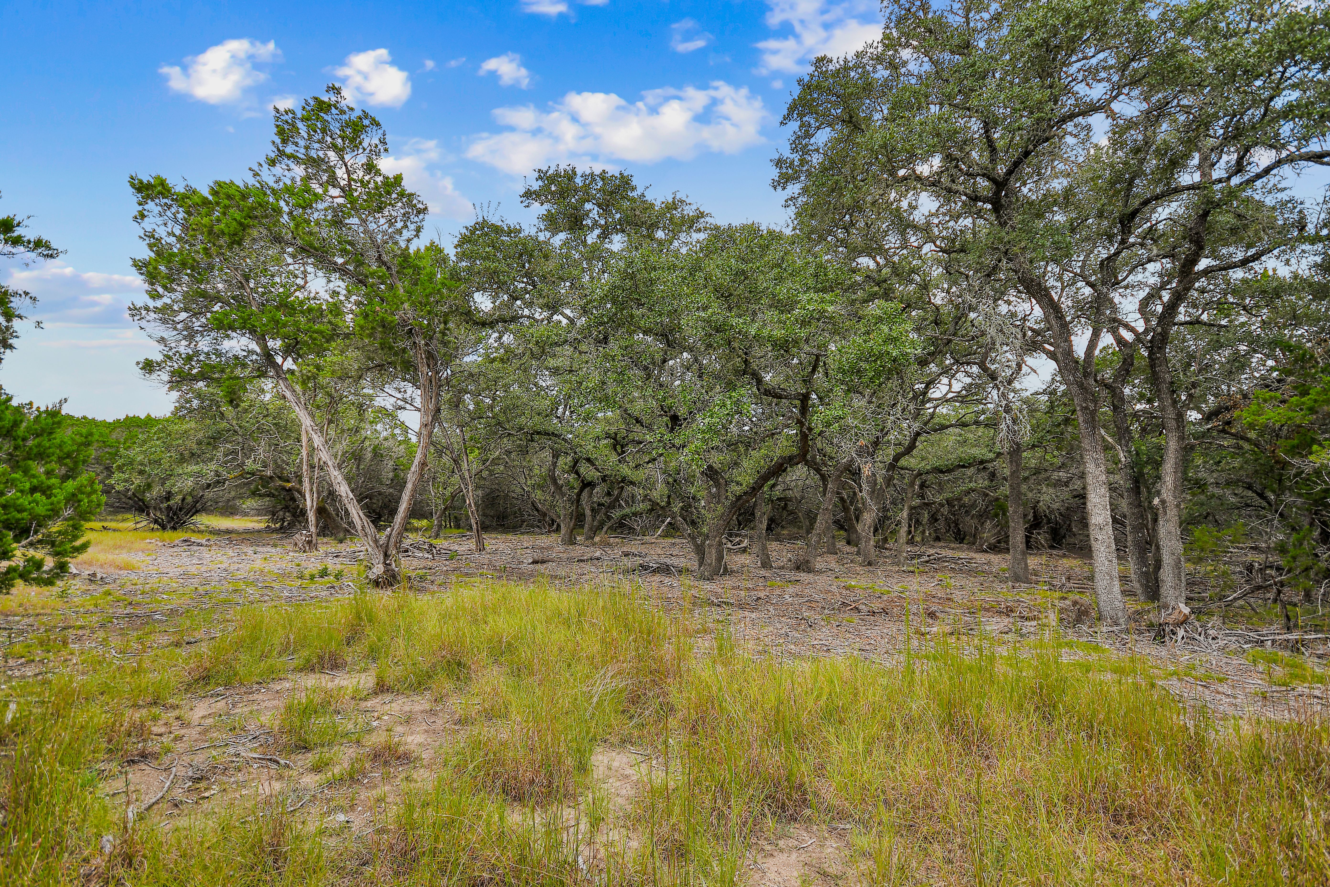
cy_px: 444
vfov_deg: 77.3
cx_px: 665
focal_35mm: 15
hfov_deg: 100.4
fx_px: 554
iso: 125
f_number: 5.6
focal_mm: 10
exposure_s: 1/50
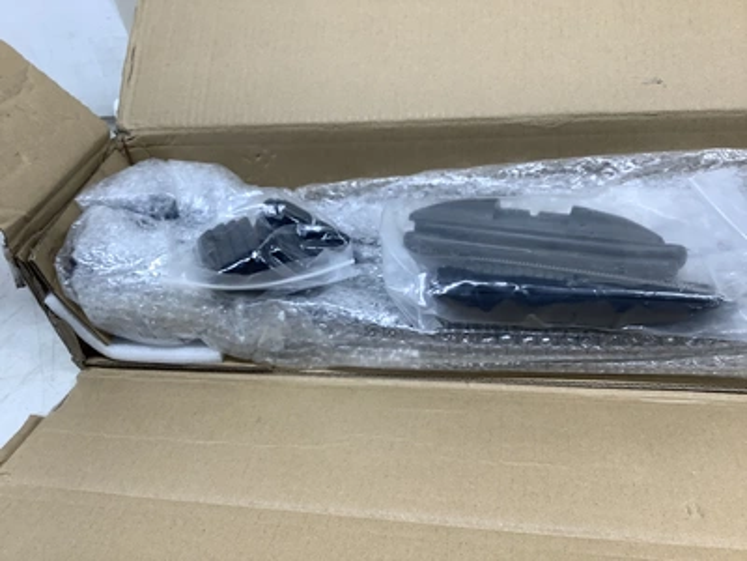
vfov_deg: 45.4
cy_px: 280
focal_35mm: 31
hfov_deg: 58.4
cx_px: 374
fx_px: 669
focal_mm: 3.3
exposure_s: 1/60
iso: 50
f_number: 2.4
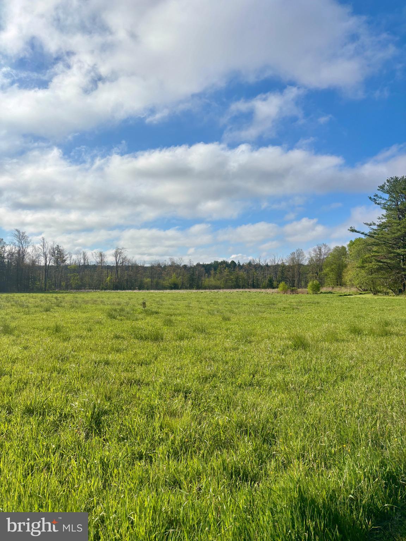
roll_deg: -1.8
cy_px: 270
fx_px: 407
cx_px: 203
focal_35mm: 26
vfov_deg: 67.3
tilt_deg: +1.7
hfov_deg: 53.1
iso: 50
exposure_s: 1/6329
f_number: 1.6
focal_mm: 5.96
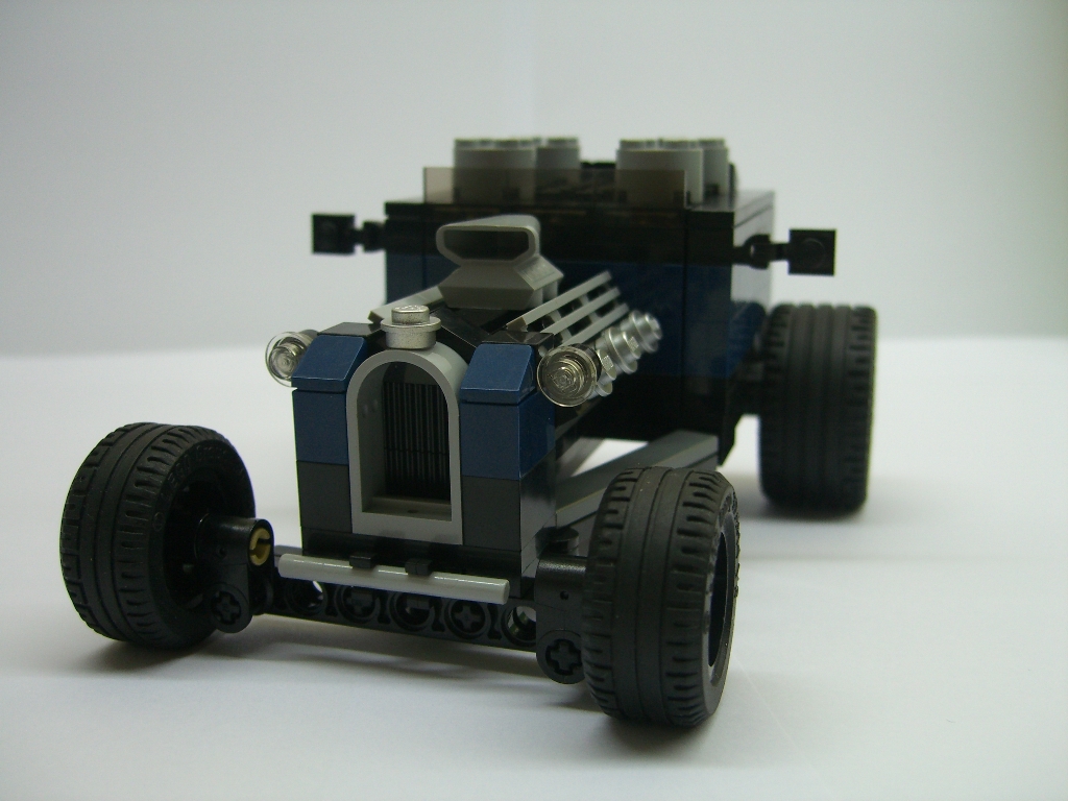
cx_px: 534
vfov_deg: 37.7
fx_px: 1172
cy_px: 400
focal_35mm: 38
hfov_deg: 49.0
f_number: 2.8
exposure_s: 1/100
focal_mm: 7.9
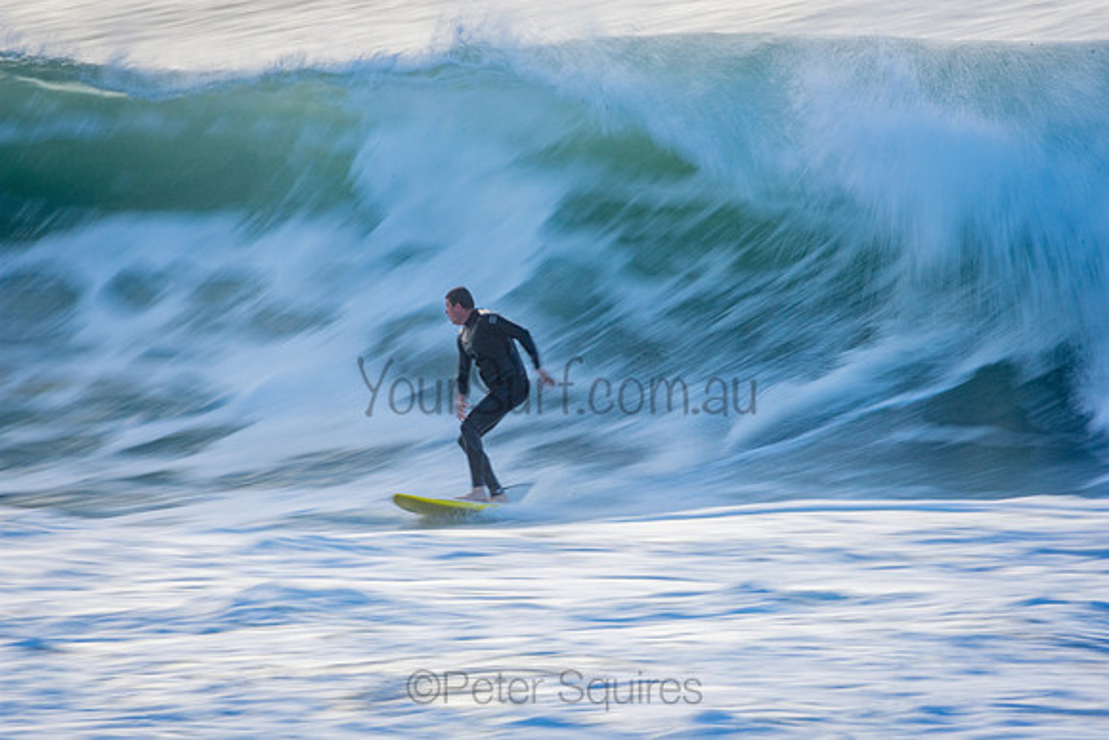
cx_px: 554
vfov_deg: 1.8
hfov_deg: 2.7
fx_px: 23108
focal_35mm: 750
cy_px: 370
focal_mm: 500
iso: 200
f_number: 32
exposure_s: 1/20
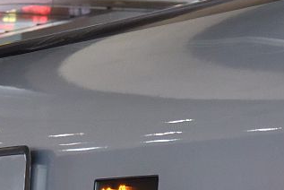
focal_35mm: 310
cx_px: -25
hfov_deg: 6.6
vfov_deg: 4.4
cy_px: 276
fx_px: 2448
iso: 1000
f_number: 4
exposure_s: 1/200
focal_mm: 82
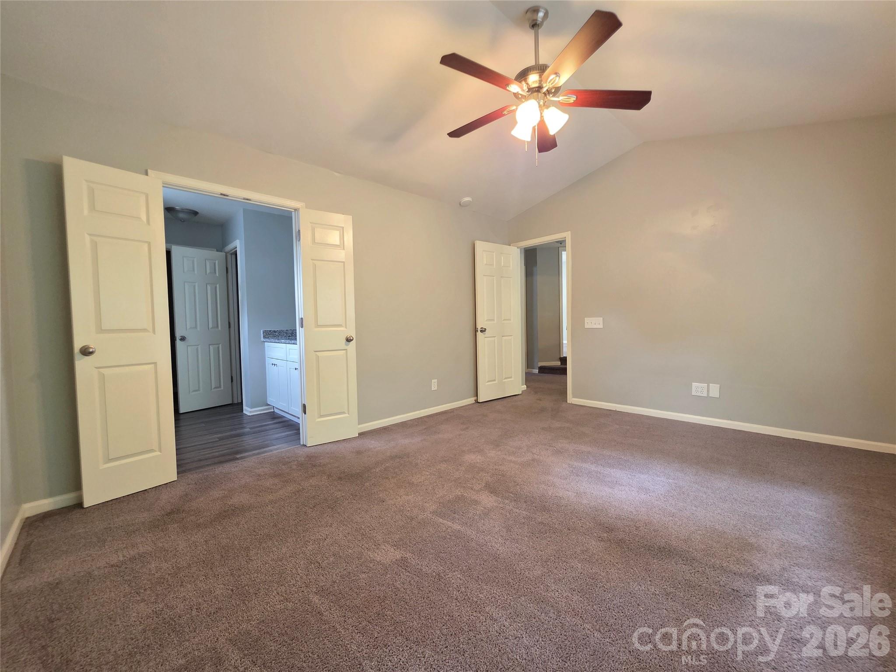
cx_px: 448
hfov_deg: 106.2
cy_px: 336
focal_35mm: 13
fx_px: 336
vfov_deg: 89.9
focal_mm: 2.2
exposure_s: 1/60
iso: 400
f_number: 1.9
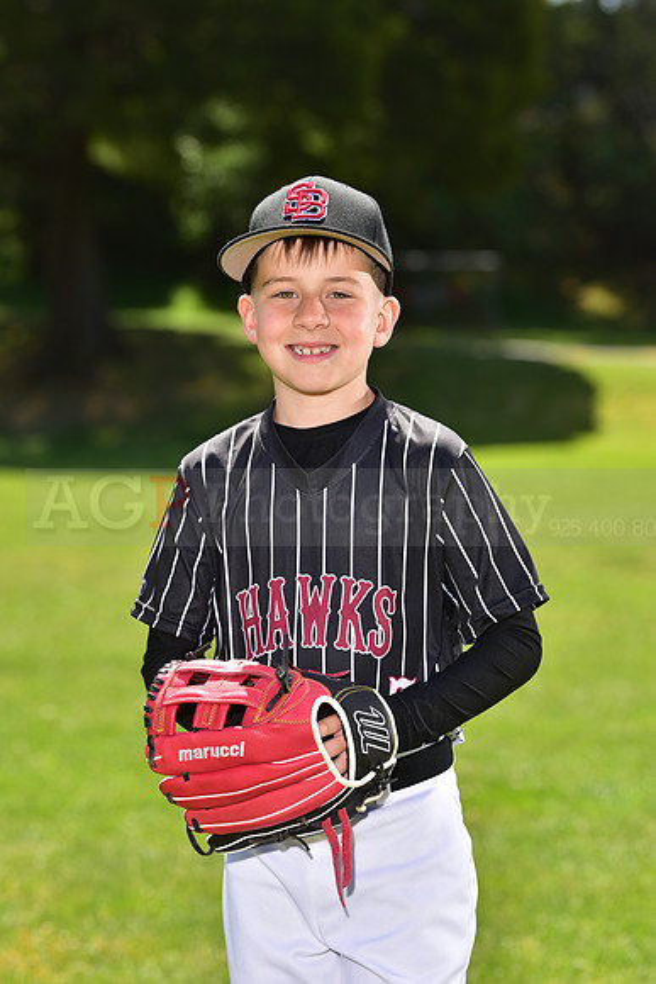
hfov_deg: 9.8
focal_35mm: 140
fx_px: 3824
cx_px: 328
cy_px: 492
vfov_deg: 14.7
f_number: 5.6
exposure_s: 1/250
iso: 100
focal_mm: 140
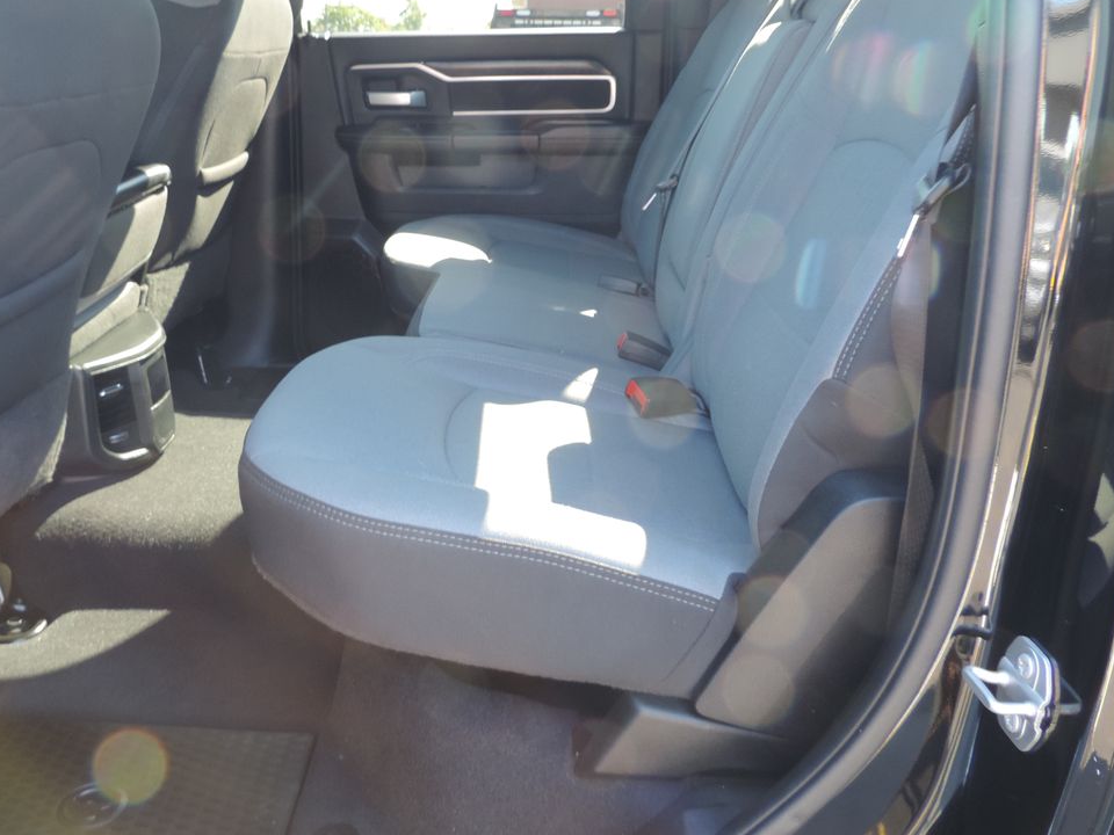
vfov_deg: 44.0
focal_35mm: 32
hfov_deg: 56.6
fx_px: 1030
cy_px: 353
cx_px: 473
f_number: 3
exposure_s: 1/30
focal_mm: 4.3
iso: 125
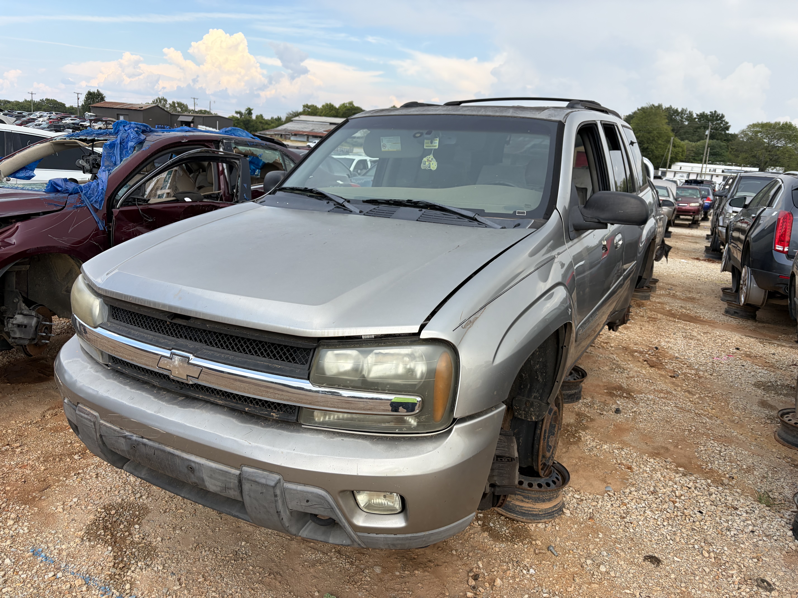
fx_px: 599
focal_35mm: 26
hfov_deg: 67.3
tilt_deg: -13.6
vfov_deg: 53.1
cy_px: 299
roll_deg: -4.3
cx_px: 399
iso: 50
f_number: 1.6
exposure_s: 1/1196
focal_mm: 5.96
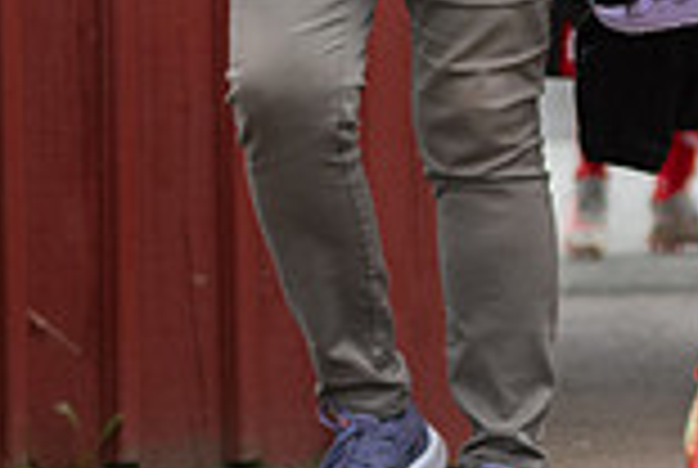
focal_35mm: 392
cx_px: 941
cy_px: -299
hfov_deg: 5.2
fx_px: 7615
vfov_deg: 3.5
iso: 450
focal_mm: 70
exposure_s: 1/1250
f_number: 3.2
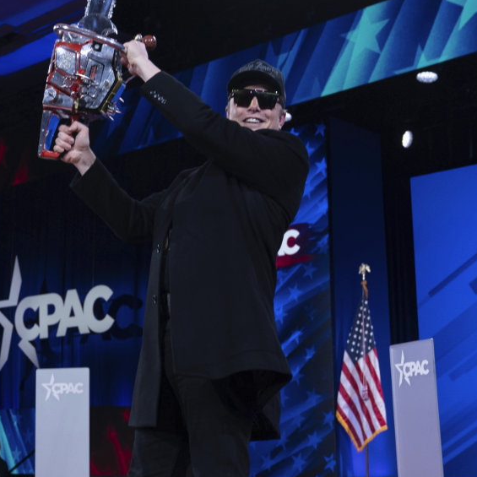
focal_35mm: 56
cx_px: 158
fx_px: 873
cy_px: 146
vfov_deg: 30.3
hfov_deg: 30.3
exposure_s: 1/400
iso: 1000
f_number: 4
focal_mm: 31
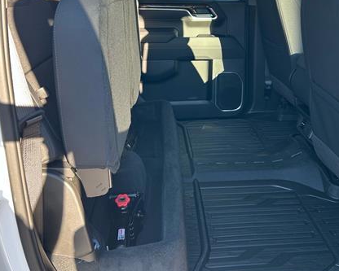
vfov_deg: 38.1
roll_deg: +2.0
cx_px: 192
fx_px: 391
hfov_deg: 46.7
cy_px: 108
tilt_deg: -14.4
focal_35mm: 39
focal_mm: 5.7
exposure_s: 1/121
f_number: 1.5
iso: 40
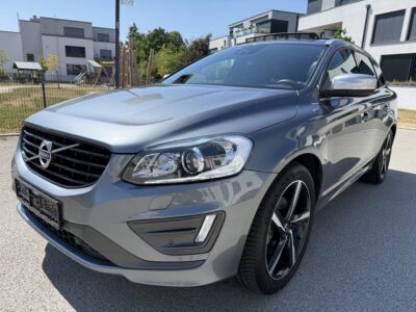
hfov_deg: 71.6
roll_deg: -2.2
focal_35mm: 24
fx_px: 288
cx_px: 208
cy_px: 156
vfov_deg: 56.8
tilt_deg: -14.3
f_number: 1.78
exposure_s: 1/3953
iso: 100
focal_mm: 6.76
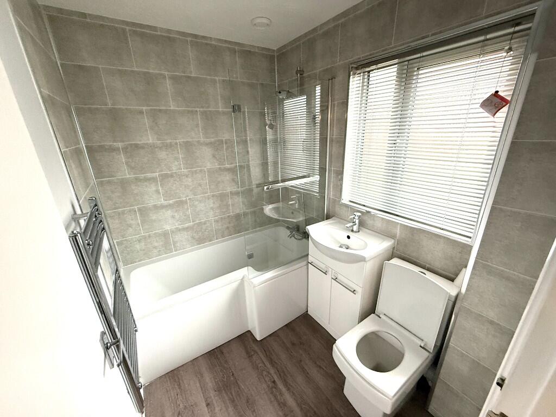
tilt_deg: -18.7
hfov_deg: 102.1
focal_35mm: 14
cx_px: 278
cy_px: 208
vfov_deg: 85.7
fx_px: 225
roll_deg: +2.0
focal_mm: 2.22
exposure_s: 1/50
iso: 320
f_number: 2.2
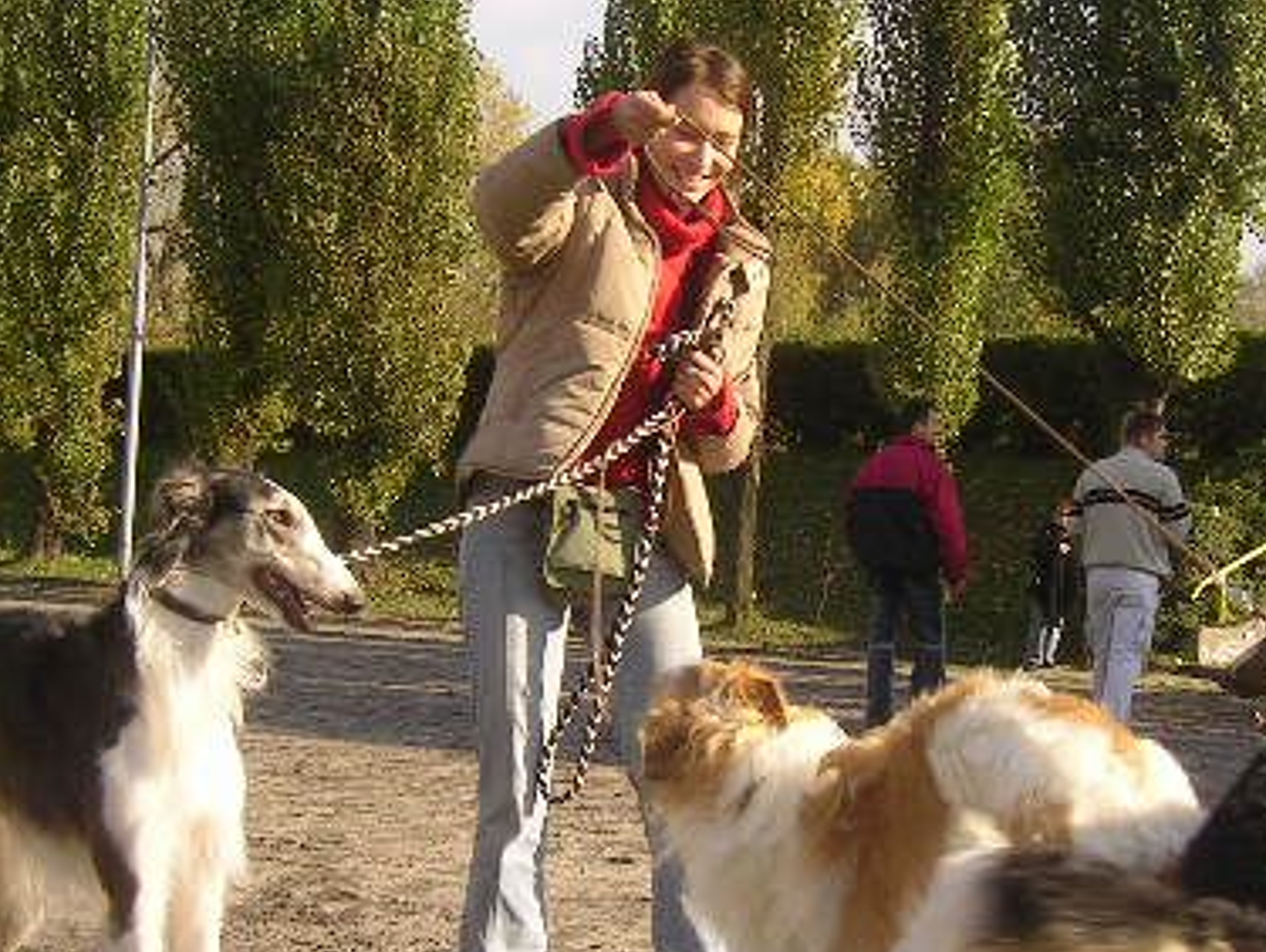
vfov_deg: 19.6
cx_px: 695
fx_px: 2746
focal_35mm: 75
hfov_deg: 26.0
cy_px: 641
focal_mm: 6.9
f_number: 5.6
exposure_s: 1/178
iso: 50
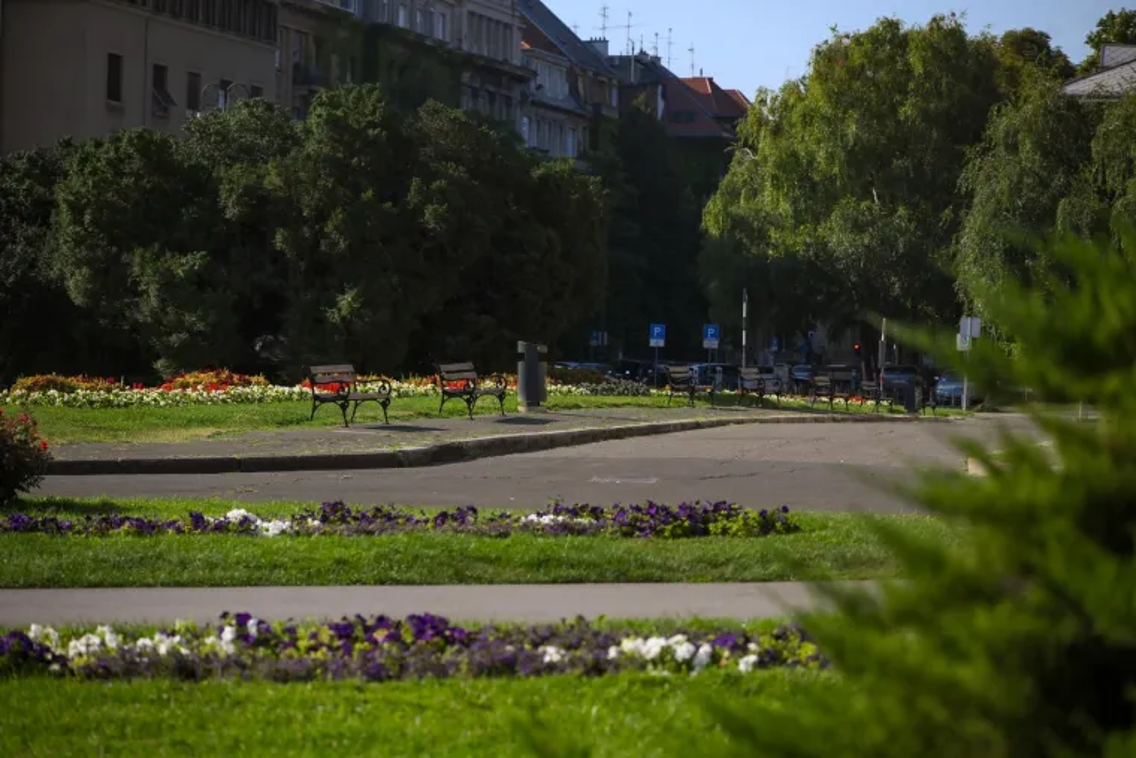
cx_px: 568
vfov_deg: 11.4
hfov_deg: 17.1
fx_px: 3787
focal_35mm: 120
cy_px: 379
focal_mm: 120
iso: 500
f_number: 4.5
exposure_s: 1/5000
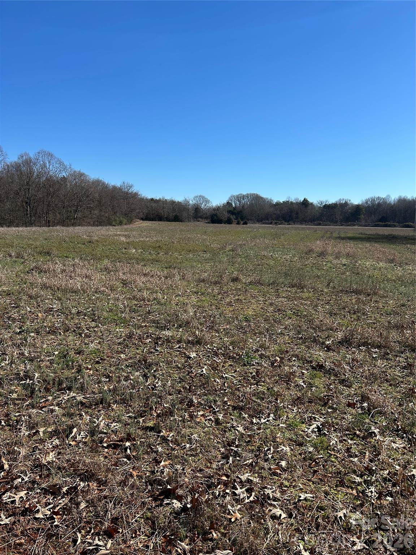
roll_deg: +0.4
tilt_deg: -11.5
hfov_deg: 53.1
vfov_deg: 67.3
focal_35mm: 26
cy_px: 278
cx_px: 208
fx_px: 417
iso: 50
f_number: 1.5
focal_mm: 5.7
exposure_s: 1/3460
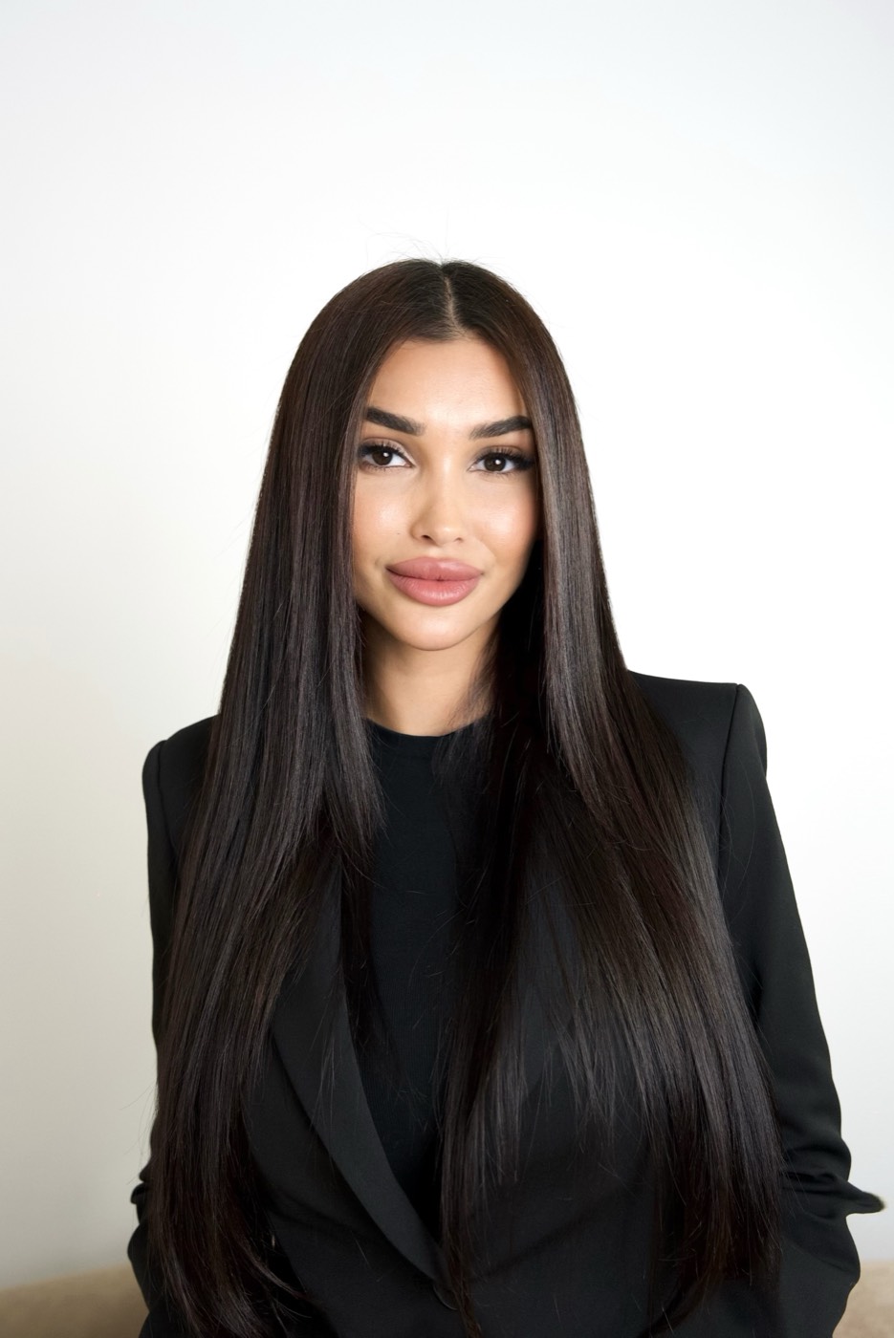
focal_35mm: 41
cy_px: 669
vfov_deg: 47.4
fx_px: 1525
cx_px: 447
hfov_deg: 32.7
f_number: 5
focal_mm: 41
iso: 2000
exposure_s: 1/250
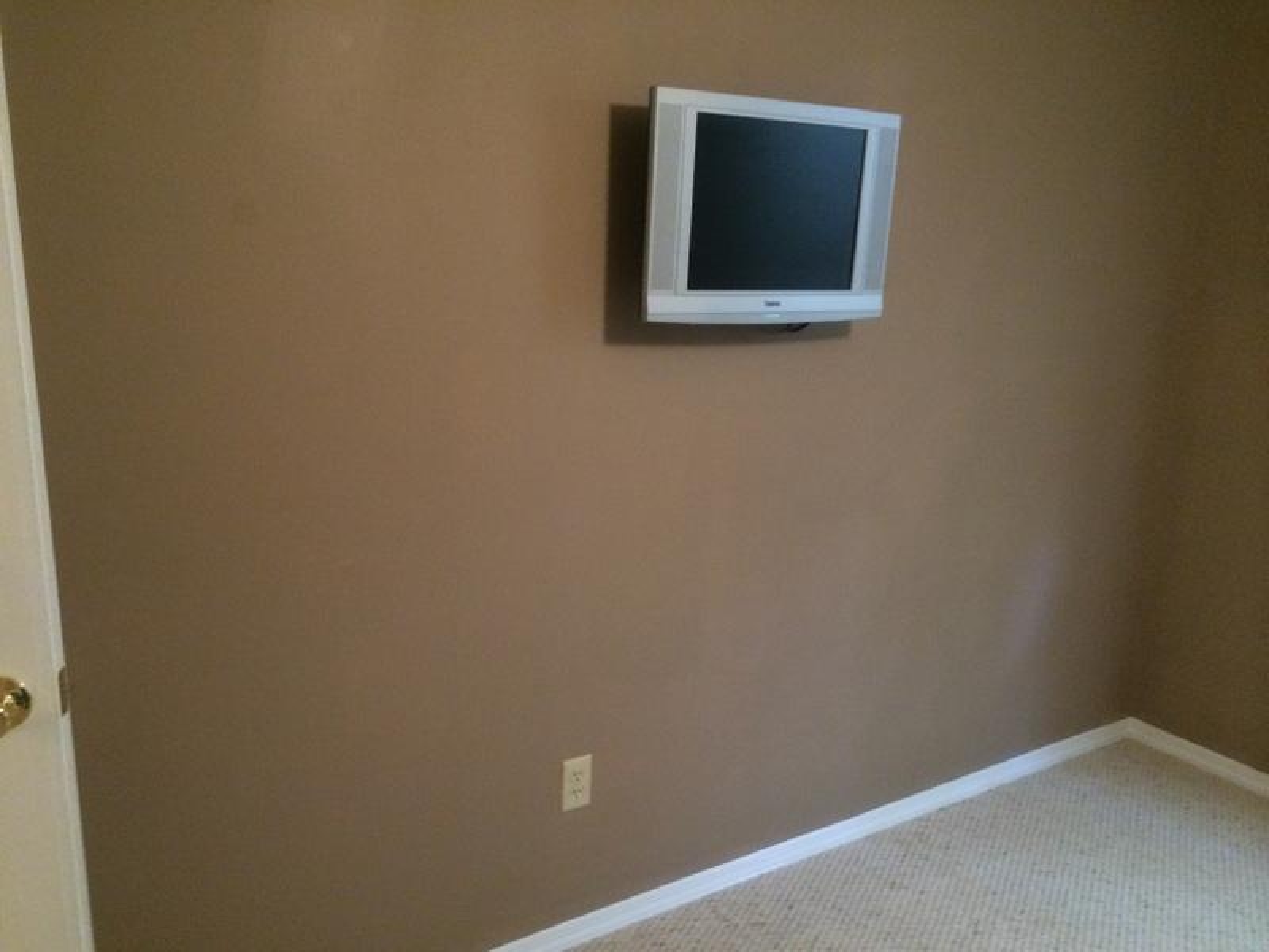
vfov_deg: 46.8
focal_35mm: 30
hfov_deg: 60.0
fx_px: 1100
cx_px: 634
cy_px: 476
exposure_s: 1/15
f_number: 2.2
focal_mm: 4.12
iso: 400
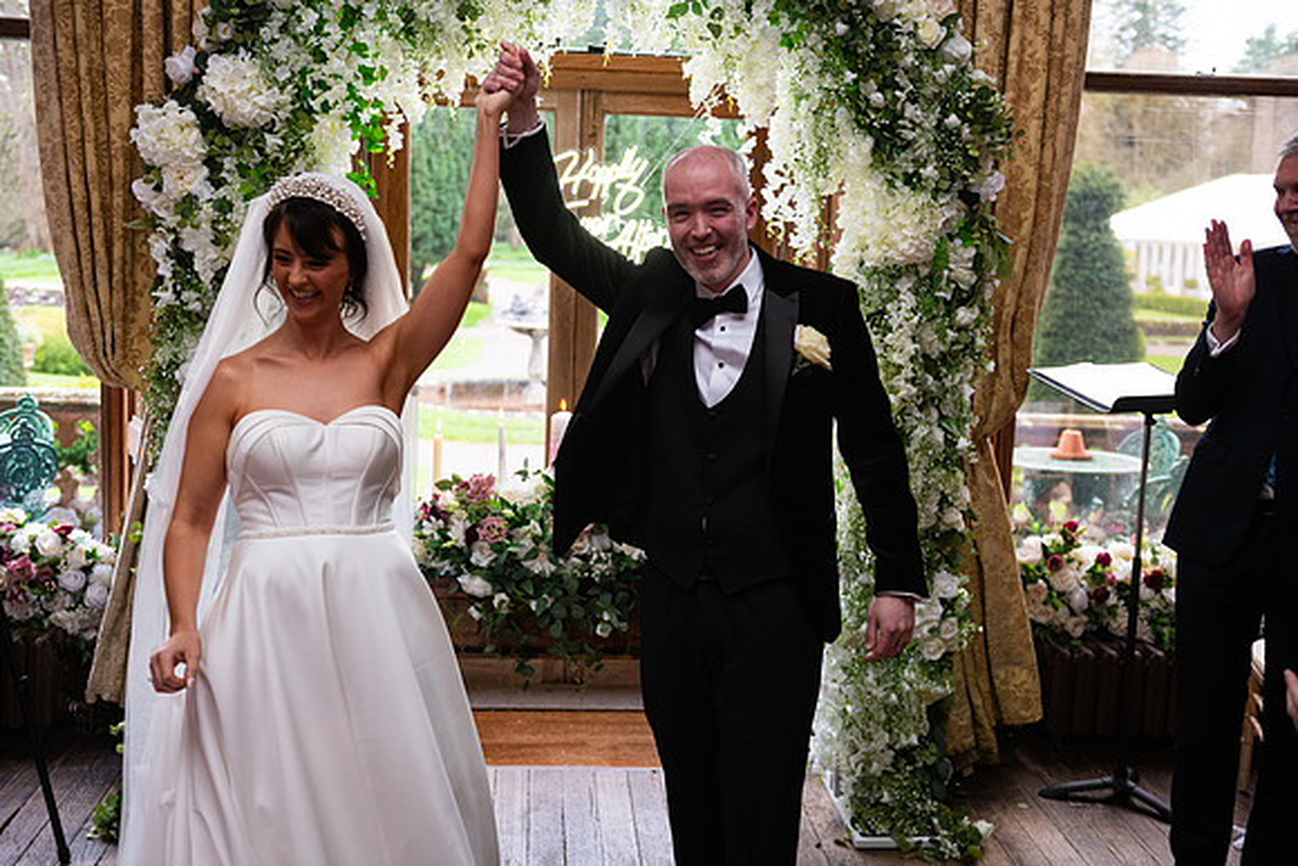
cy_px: 433
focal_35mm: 42
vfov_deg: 31.9
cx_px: 649
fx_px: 1515
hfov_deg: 46.4
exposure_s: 1/160
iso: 1000
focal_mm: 42
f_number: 3.5
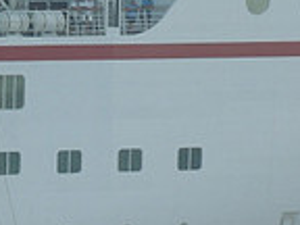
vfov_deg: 1.9
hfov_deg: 2.6
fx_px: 6673
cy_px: 168
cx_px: 94
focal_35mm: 770
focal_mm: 34.4
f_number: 5
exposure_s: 1/500
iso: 100
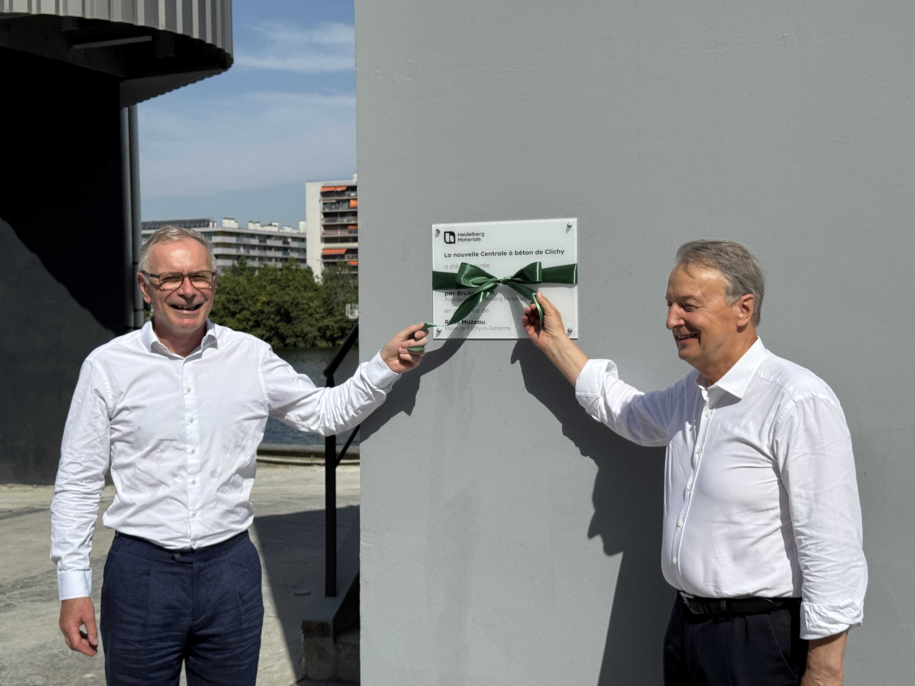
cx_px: 458
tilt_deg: -2.6
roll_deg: +0.5
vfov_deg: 30.3
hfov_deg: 39.7
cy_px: 343
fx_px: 1269
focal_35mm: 48
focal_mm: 6.76
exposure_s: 1/12500
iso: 80
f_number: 1.78
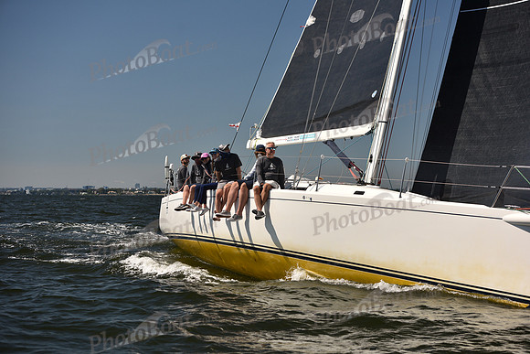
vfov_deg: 19.5
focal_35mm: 70
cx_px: 265
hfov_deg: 28.8
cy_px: 177
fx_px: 1031
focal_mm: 70
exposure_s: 1/1600
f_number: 4
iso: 250
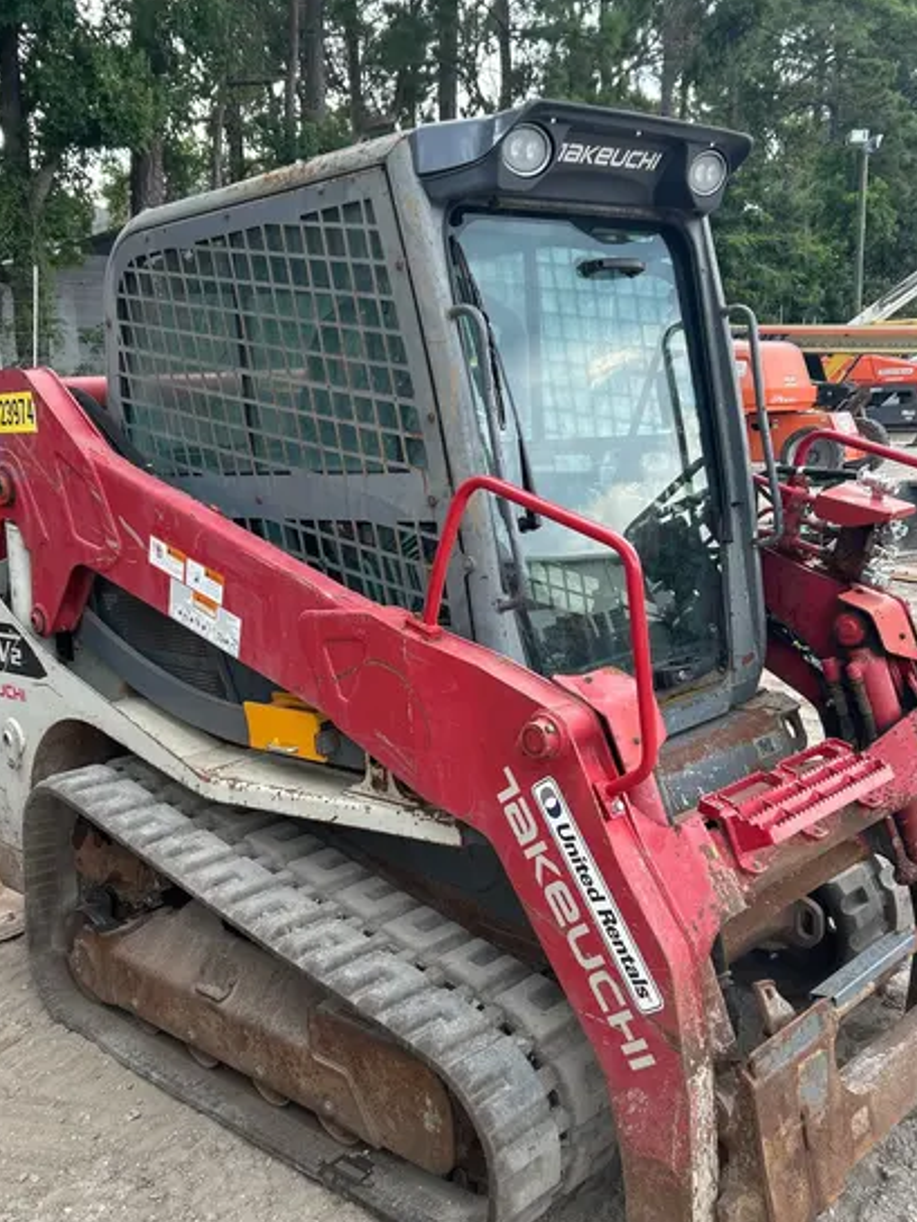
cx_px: 448
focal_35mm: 35
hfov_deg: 40.7
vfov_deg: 52.4
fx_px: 1236
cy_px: 707
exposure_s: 1/252
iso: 40
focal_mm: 5.7
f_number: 1.5
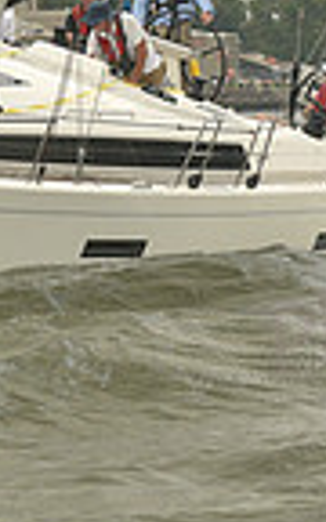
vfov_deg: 7.3
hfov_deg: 4.6
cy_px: 147
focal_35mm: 287
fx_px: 4080
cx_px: 80
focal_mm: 70
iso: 250
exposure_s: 1/800
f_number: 7.1
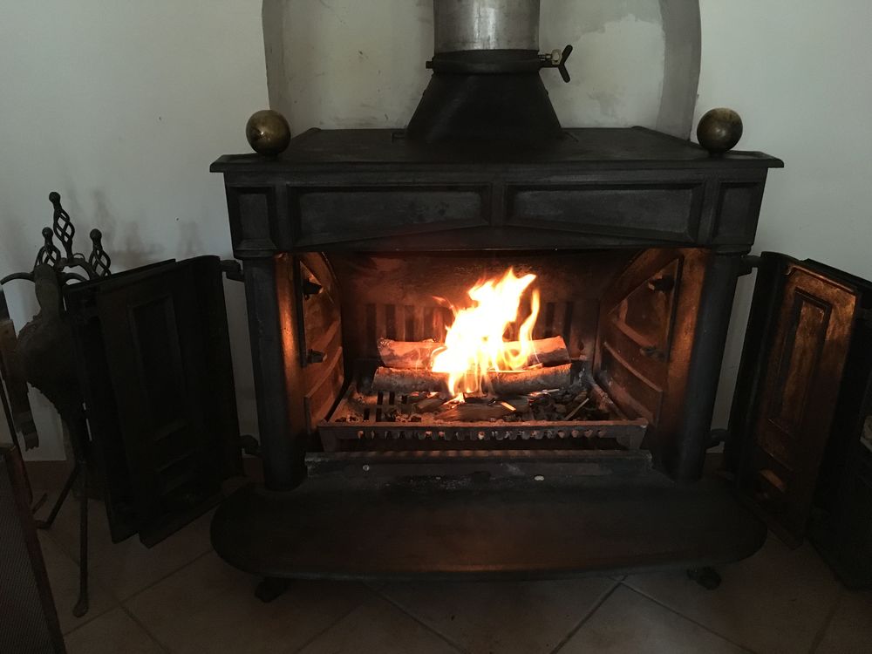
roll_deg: -0.6
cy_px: 327
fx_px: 731
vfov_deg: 48.2
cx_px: 436
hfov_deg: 61.7
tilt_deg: -23.7
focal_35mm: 29
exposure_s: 1/17
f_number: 2.2
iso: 320
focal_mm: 4.15
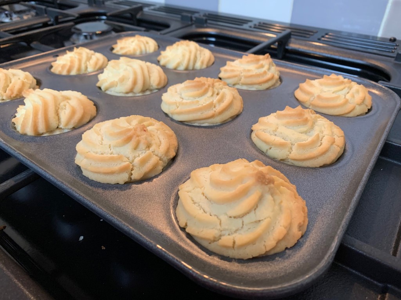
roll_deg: +0.0
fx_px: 301
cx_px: 200
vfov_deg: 53.1
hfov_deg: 67.3
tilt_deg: -35.3
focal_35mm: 26
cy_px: 150
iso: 200
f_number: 1.8
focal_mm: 4.25
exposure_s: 1/50
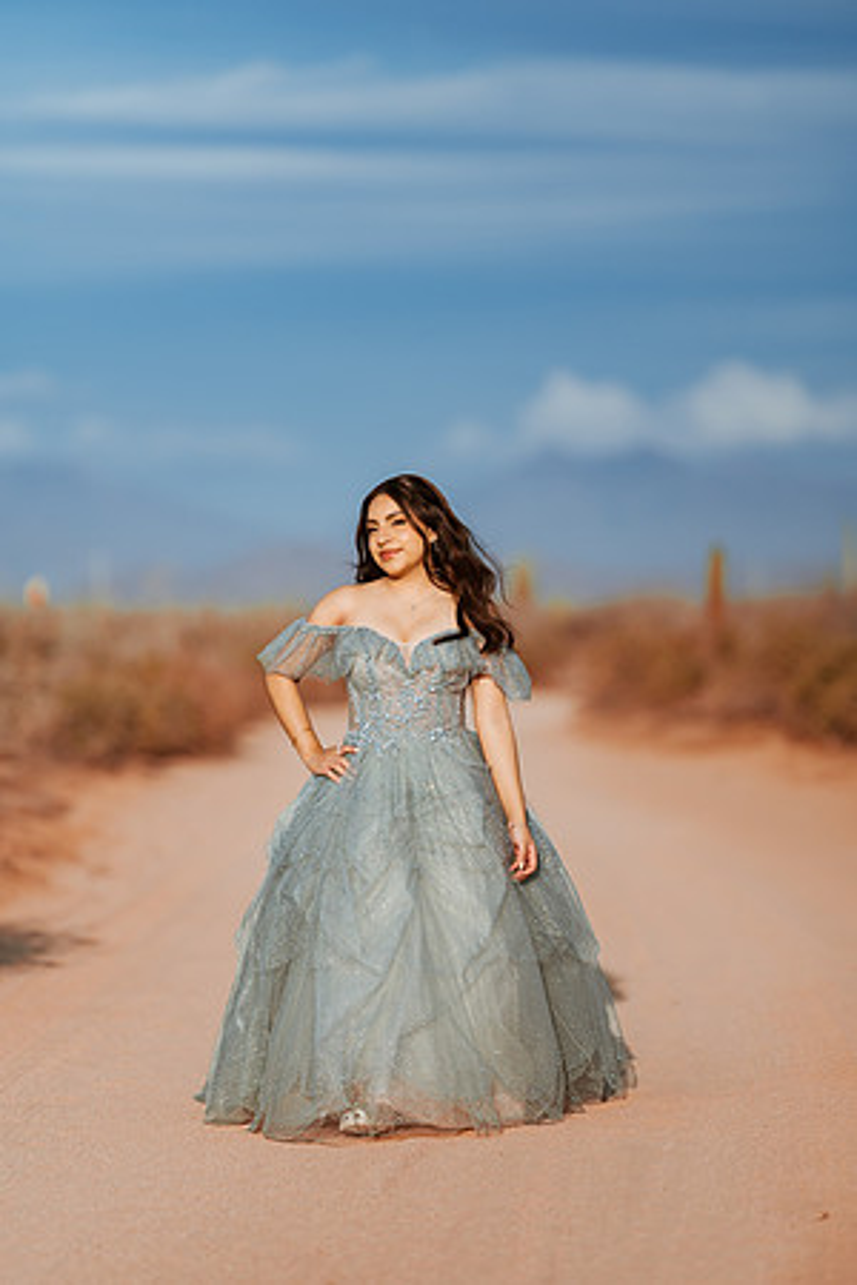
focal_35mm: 135
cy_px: 642
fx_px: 4820
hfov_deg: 10.2
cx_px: 428
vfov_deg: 15.2
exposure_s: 1/8000
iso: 100
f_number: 1.8
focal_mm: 135
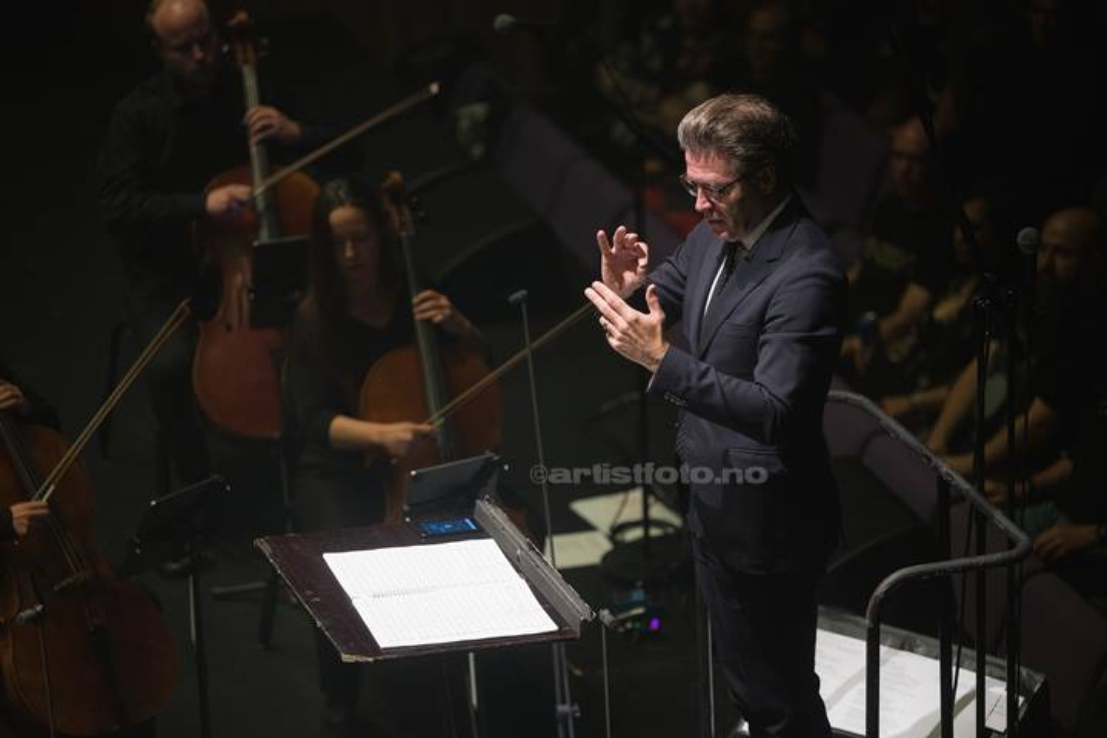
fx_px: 5073
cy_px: 369
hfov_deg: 12.5
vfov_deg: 8.3
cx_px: 554
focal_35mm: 165
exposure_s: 1/800
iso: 2000
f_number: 2.8
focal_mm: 165
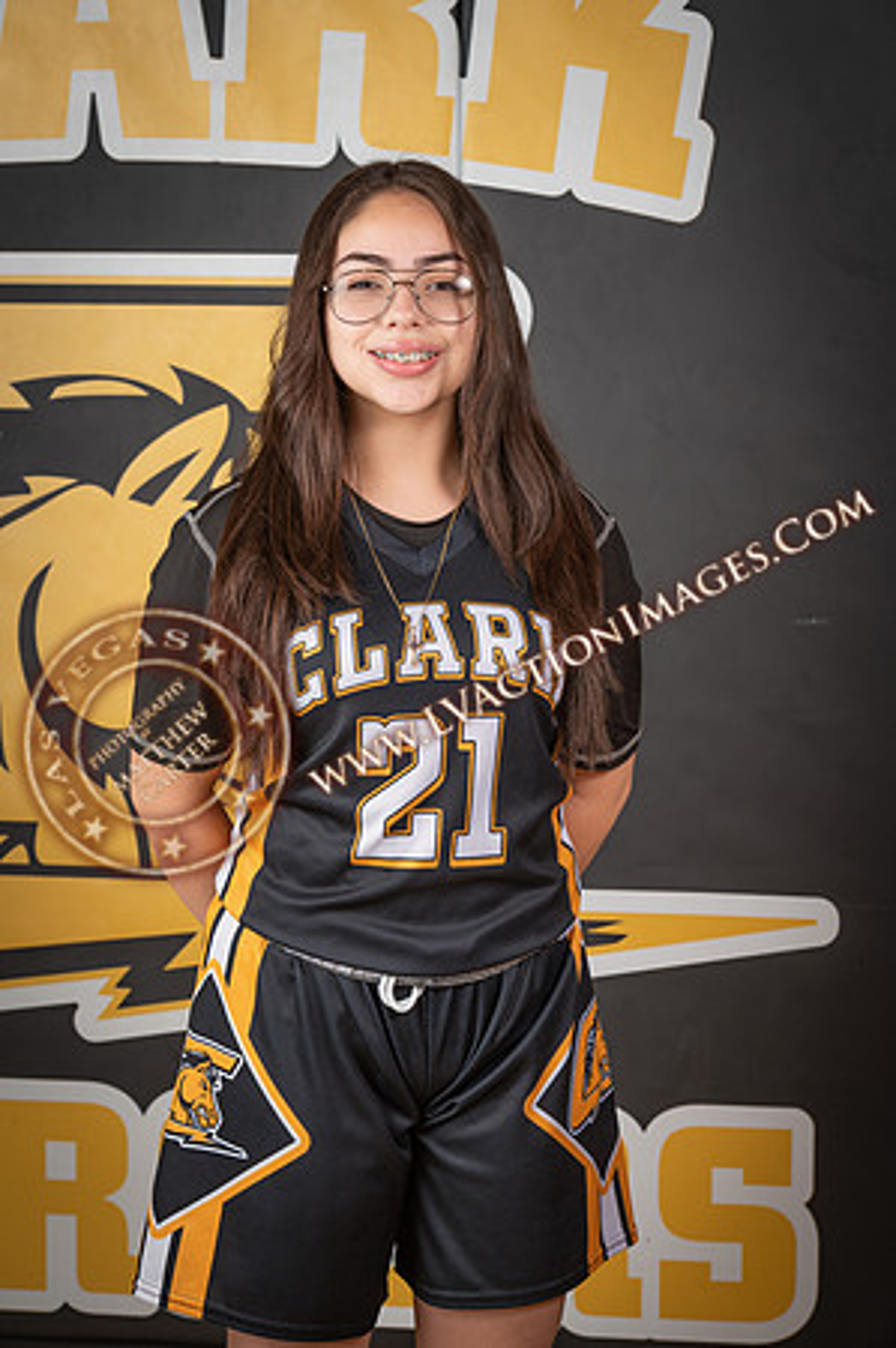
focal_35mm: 105
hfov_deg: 13.0
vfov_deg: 19.5
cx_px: 448
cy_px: 674
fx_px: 3929
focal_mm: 105
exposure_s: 1/125
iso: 100
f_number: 9
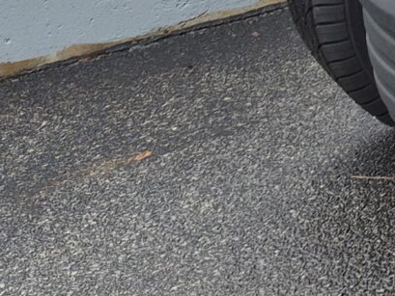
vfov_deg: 9.2
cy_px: -427
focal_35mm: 144
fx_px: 1644
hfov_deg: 10.8
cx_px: 1067
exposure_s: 1/588
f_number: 1.8
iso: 25
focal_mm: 5.4
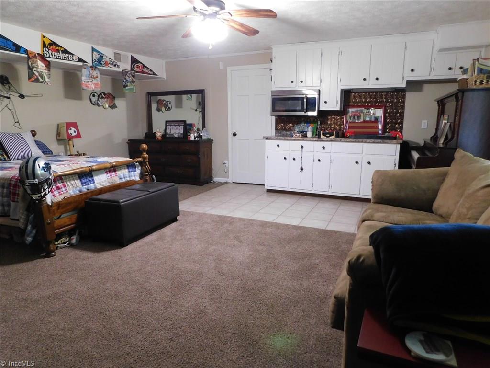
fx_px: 326
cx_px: 245
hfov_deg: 73.9
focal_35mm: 23
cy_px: 184
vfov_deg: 58.9
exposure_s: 1/10
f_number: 3
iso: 400
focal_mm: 4
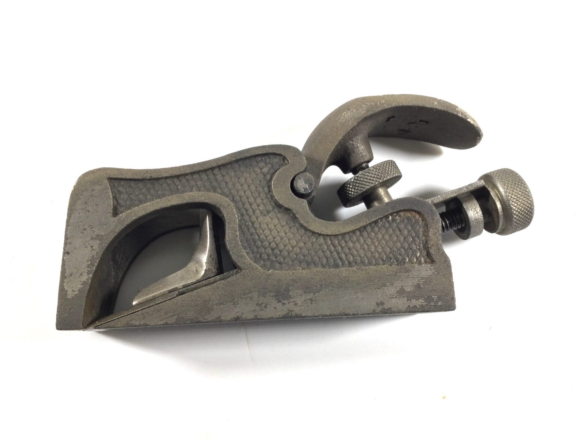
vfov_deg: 45.4
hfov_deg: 58.4
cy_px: 220
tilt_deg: -78.6
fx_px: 527
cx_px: 294
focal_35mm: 31
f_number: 2.4
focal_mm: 3.3
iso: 32
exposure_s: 1/50
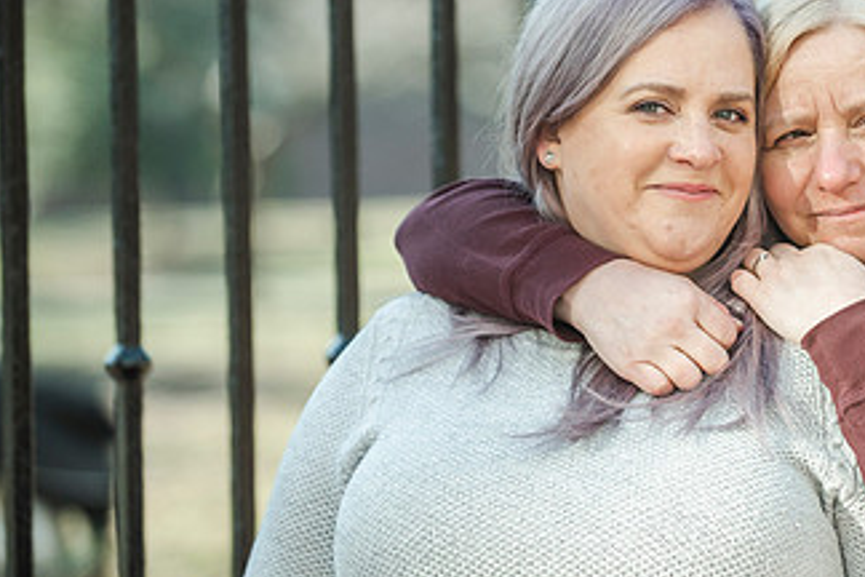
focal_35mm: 224
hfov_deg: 9.2
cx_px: 715
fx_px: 5382
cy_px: 215
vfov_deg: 6.1
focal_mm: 125
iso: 640
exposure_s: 1/2000
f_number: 3.2
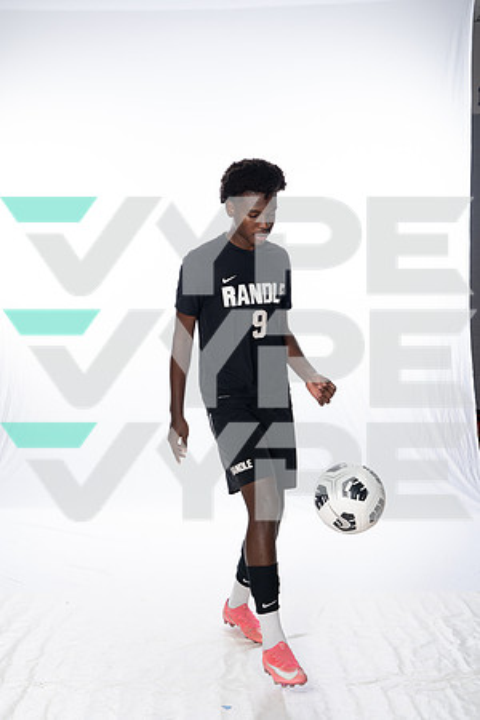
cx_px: 240
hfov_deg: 27.0
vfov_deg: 39.6
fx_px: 1000
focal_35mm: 50
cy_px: 360
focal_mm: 50
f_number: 8
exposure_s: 1/250
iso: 800
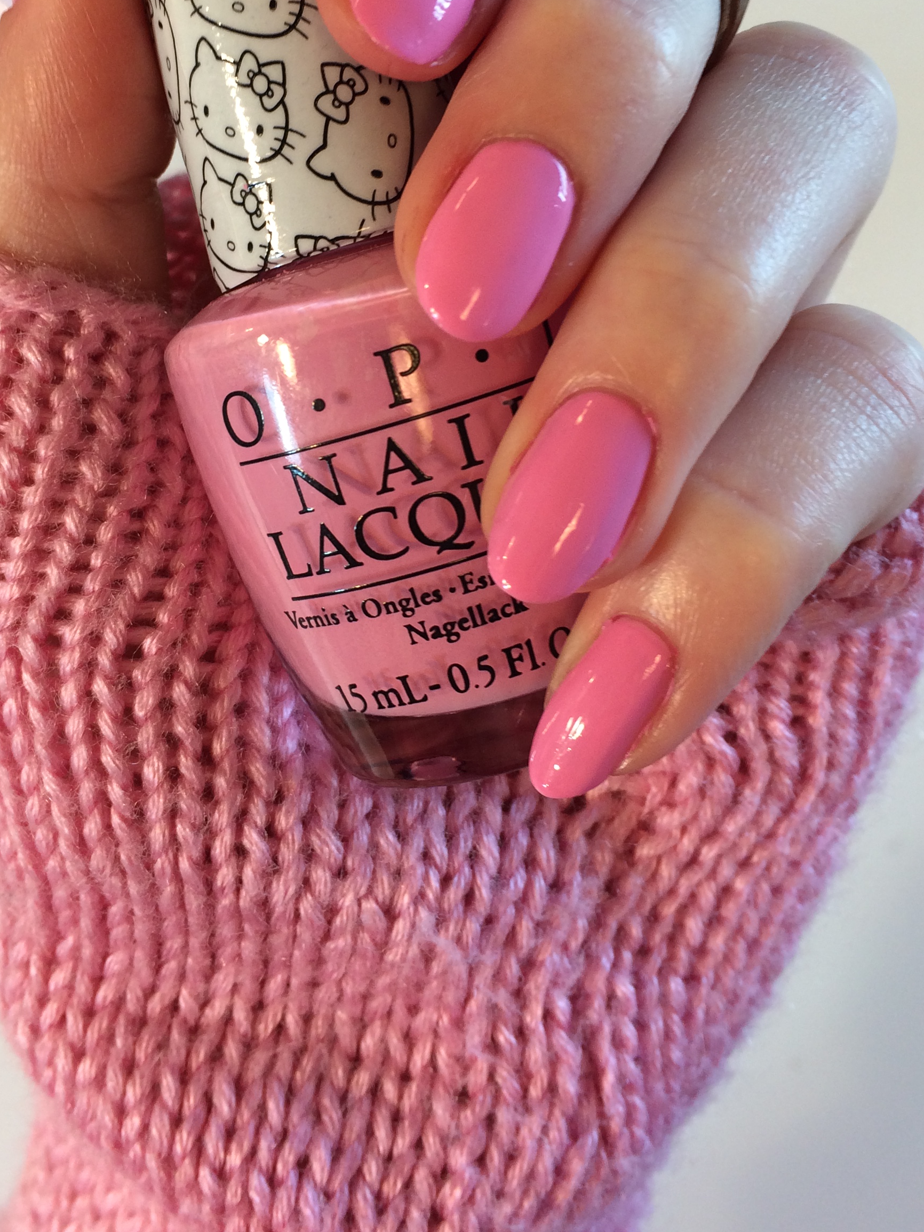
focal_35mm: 41
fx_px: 1459
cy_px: 385
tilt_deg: -66.4
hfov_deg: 35.0
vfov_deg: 44.9
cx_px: 370
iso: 40
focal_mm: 4.15
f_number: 2.2
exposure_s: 1/30
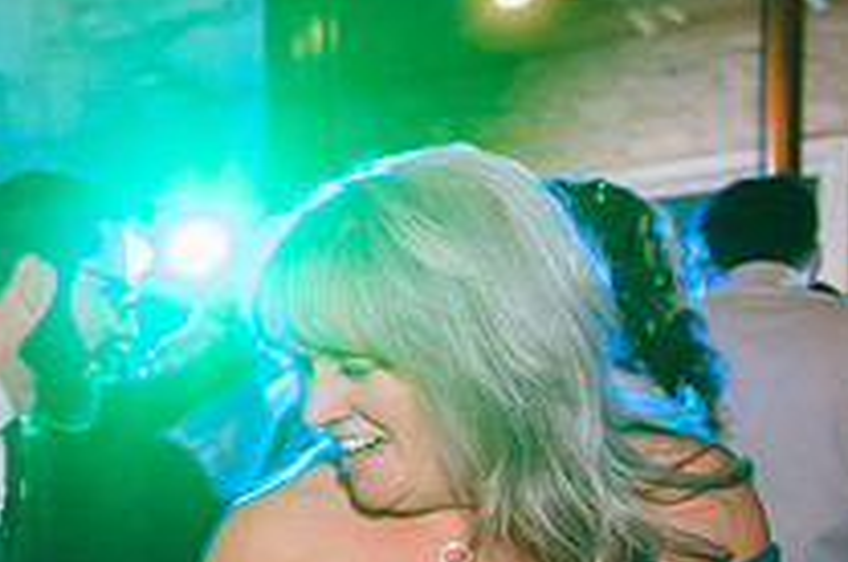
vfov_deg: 17.7
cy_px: 715
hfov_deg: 23.0
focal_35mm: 72
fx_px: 1693
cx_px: -414
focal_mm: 24
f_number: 2.8
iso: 2500
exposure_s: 1/80
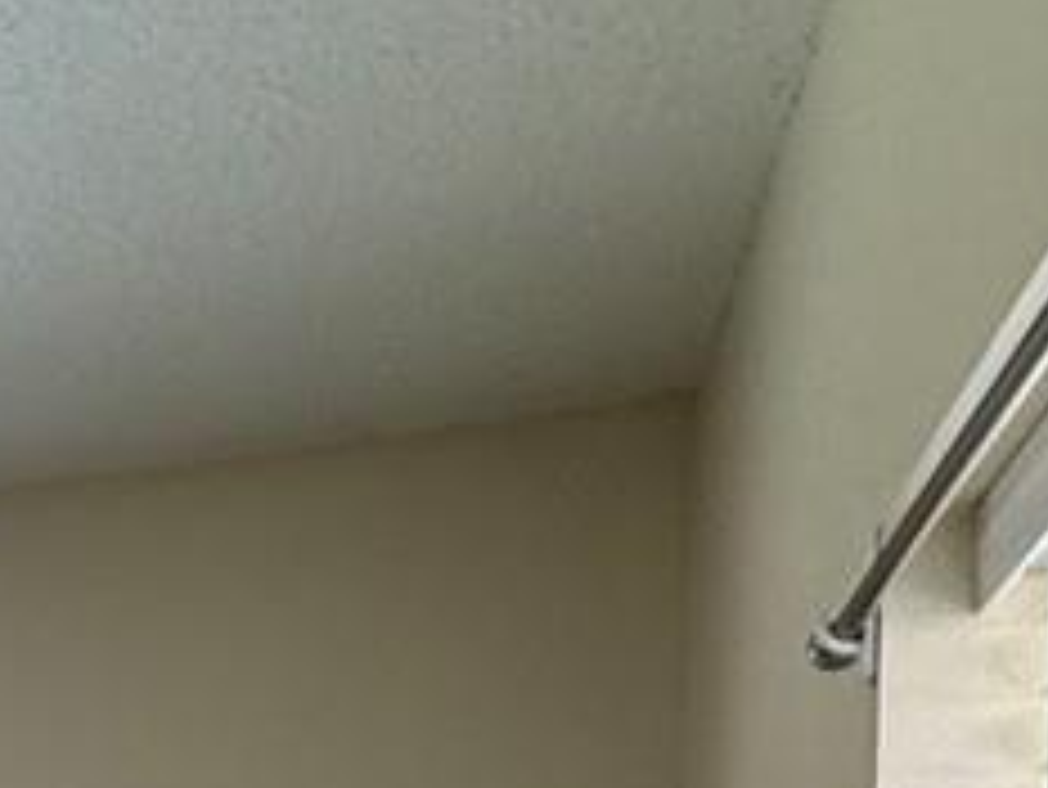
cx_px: -850
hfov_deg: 16.8
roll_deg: +0.9
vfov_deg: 13.2
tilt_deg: -5.0
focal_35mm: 96
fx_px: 2908
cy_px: 1612
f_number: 2.2
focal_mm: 2.22
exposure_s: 1/120
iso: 50
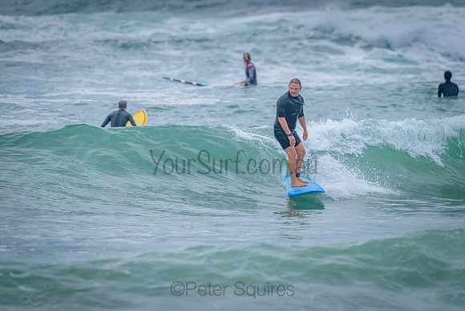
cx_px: 285
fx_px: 7918
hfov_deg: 3.4
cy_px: 120
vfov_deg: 2.2
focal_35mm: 613
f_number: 5.6
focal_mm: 500
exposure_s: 1/2000
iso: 900
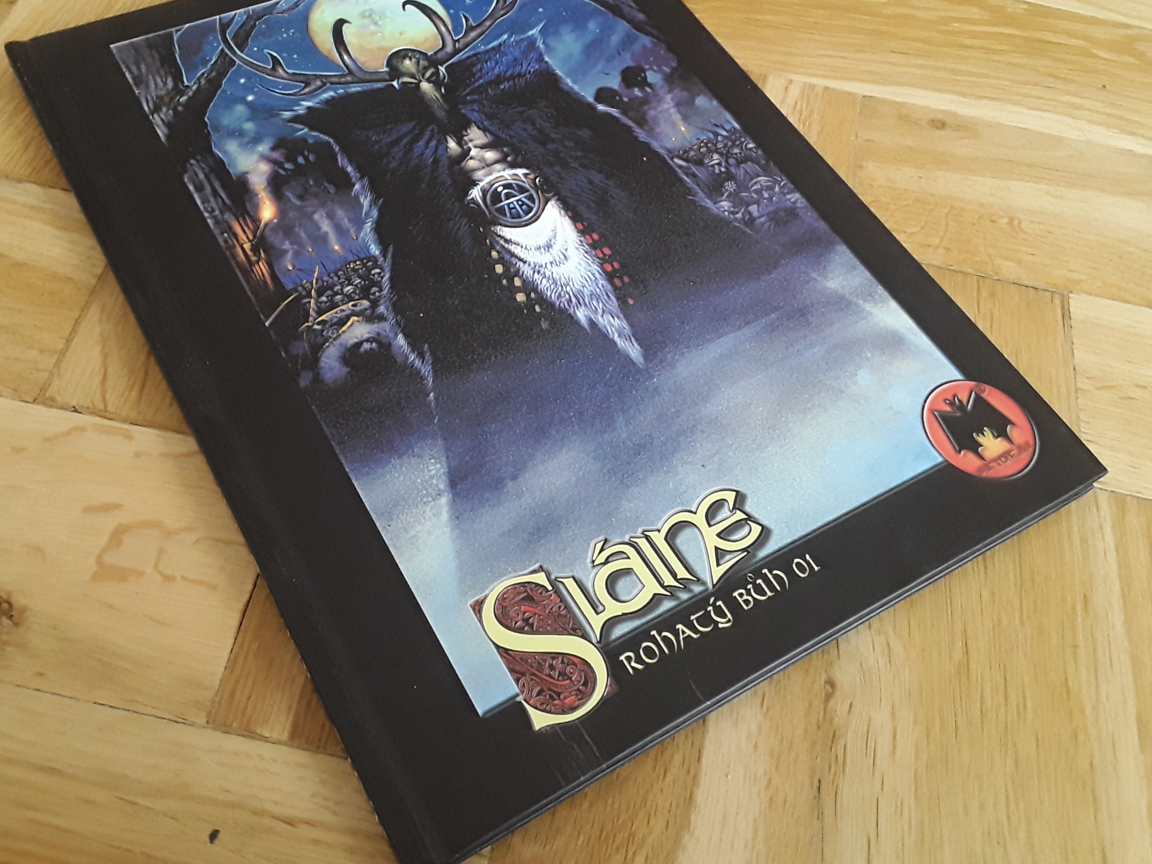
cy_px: 388
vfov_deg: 42.9
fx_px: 1098
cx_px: 529
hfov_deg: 55.3
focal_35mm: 33
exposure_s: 1/33
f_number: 1.9
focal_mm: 2.91
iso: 200
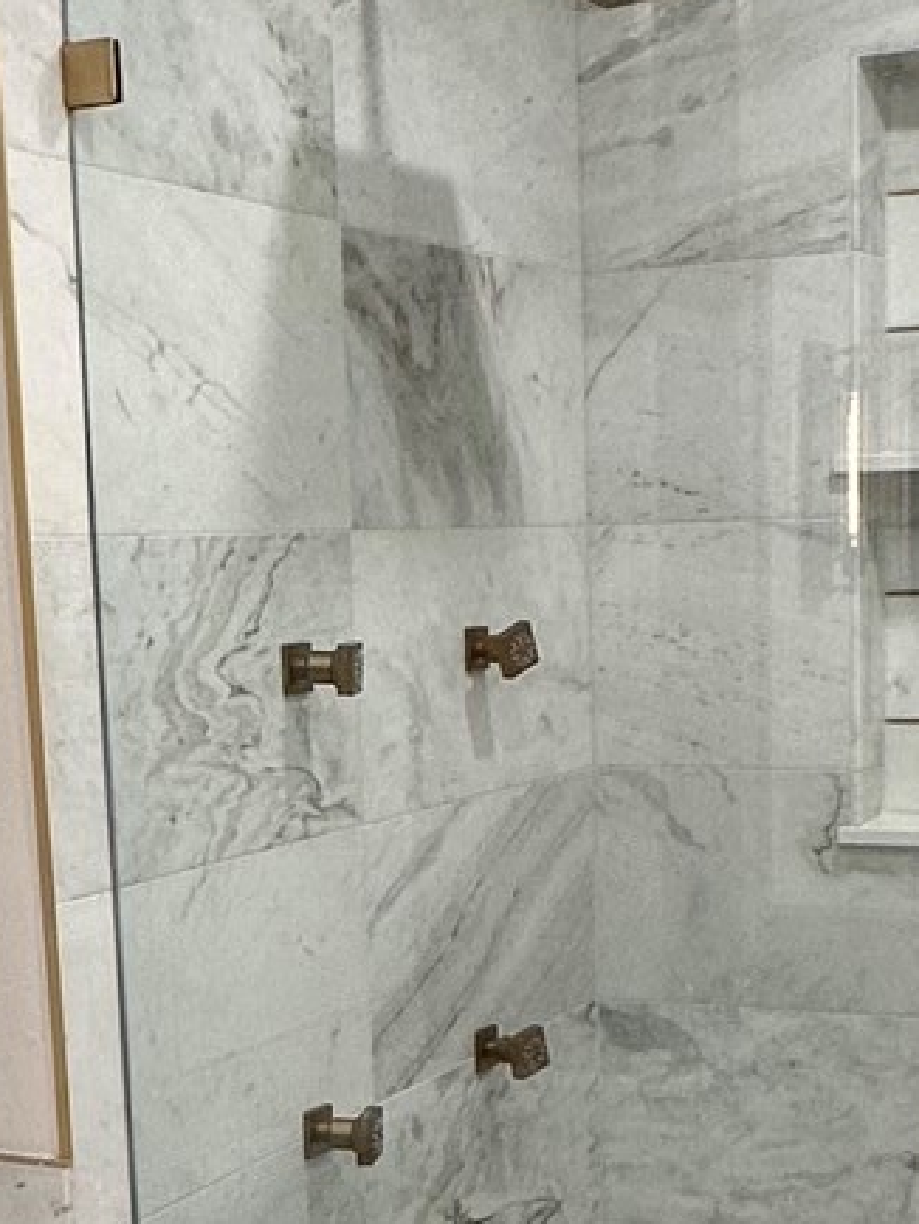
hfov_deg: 22.3
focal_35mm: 66
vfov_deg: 28.8
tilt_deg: -10.3
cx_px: 502
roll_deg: +0.8
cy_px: 965
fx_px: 2334
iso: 160
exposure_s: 1/120
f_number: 2.2
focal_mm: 2.22
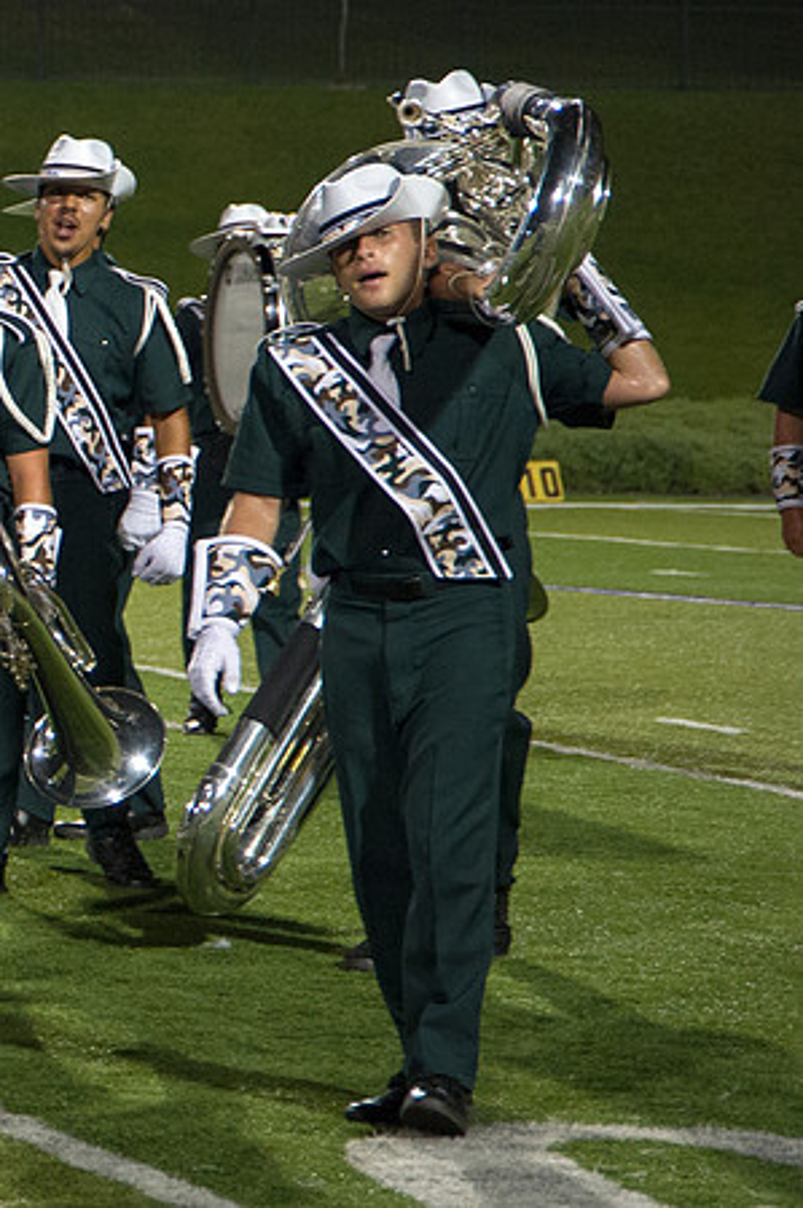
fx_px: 6747
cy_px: 388
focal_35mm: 201
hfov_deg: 6.6
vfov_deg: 10.2
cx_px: -673
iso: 2500
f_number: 5.3
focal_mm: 82
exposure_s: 1/160
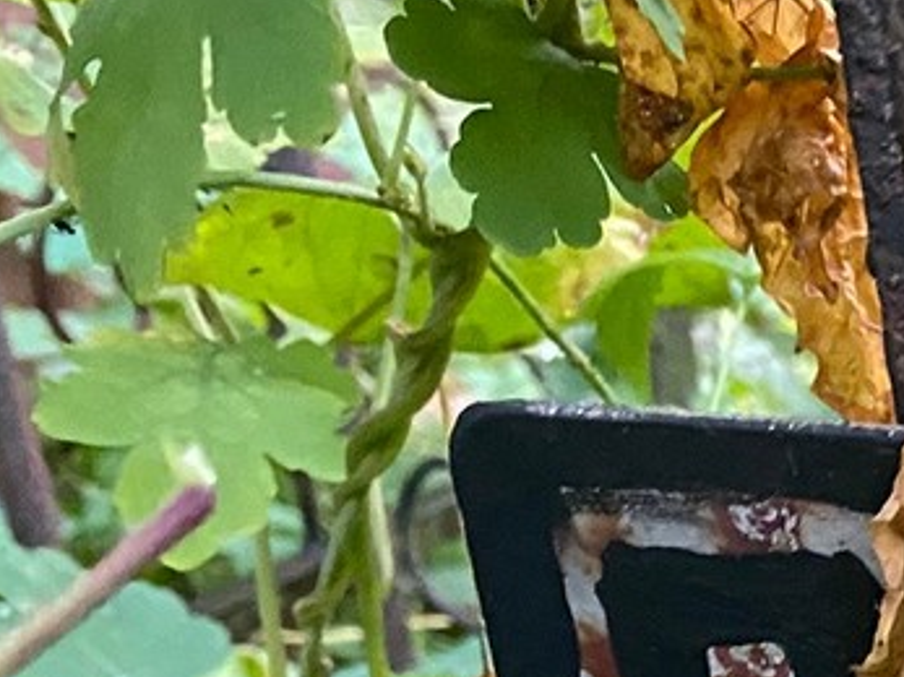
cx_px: 1727
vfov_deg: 12.2
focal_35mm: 108
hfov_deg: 15.2
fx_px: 2819
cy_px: 1331
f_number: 1.8
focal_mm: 4.25
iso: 500
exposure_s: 1/40
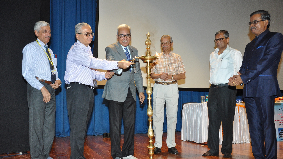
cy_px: 90
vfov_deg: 31.2
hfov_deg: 52.8
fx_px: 285
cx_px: 142
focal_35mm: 38
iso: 1250
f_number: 5.6
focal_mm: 24
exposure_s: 1/125
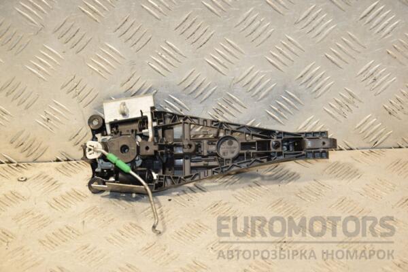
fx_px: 1054
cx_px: 204
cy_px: 136
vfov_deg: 14.7
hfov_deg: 21.9
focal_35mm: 93
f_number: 6.3
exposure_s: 1/200
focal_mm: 62
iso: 800
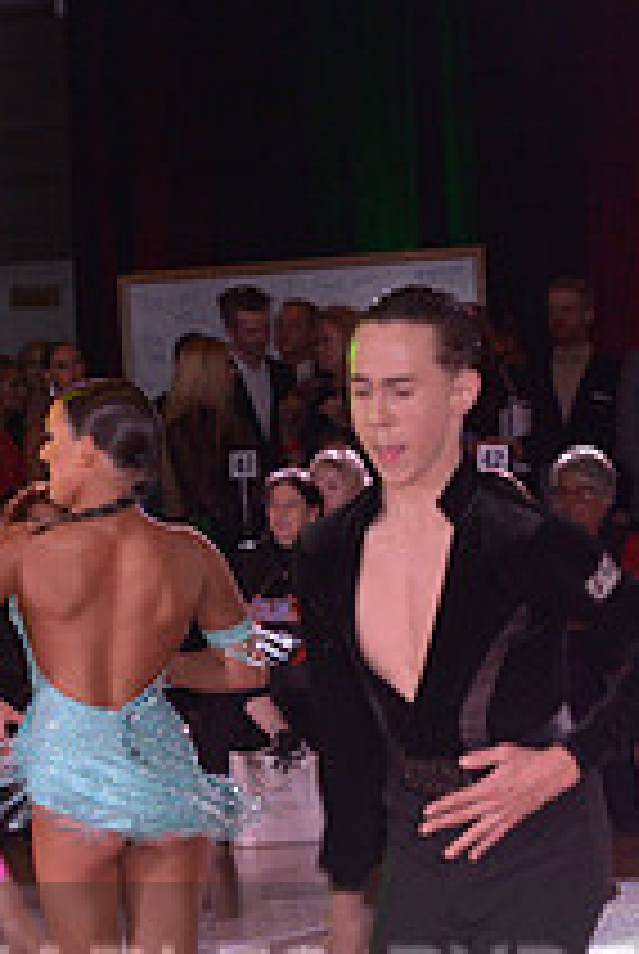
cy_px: 1035
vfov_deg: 9.1
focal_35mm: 224
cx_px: 160
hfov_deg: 6.1
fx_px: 5944
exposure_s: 1/200
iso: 1250
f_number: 5.6
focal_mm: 82
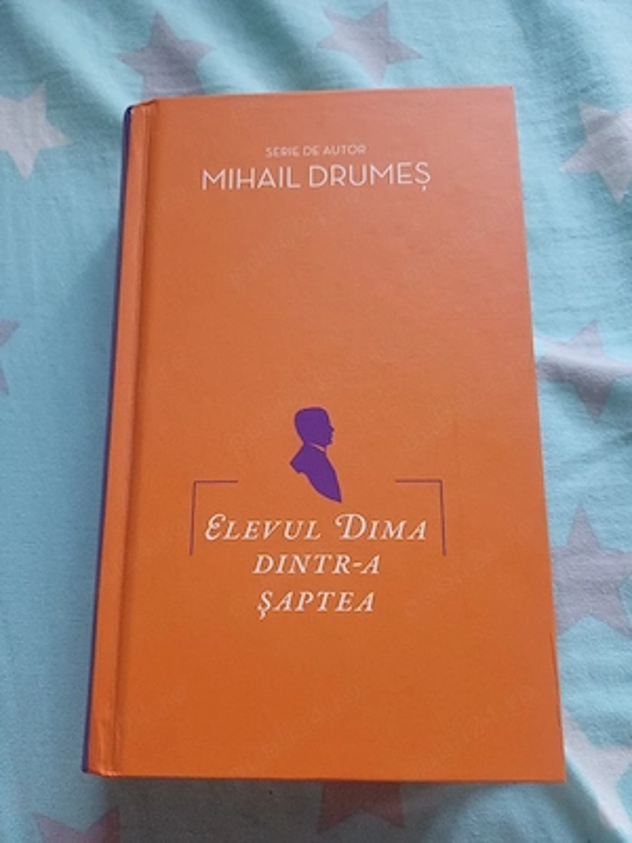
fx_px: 609
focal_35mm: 25
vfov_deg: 69.4
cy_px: 422
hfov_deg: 54.9
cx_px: 316
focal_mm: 4.65
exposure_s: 1/33.4
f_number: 1.8
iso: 400
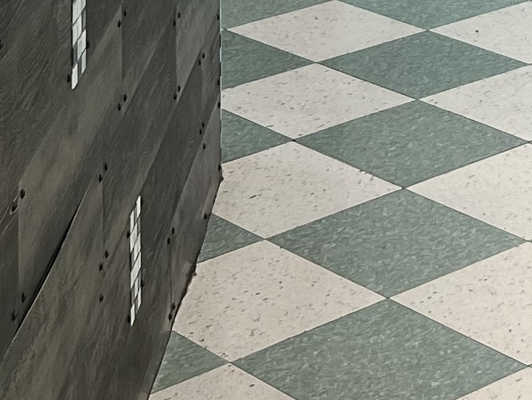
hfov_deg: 13.4
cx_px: 444
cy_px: -600
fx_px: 2245
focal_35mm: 146
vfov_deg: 9.0
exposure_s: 1/120
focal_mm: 5.7
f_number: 1.5
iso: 80
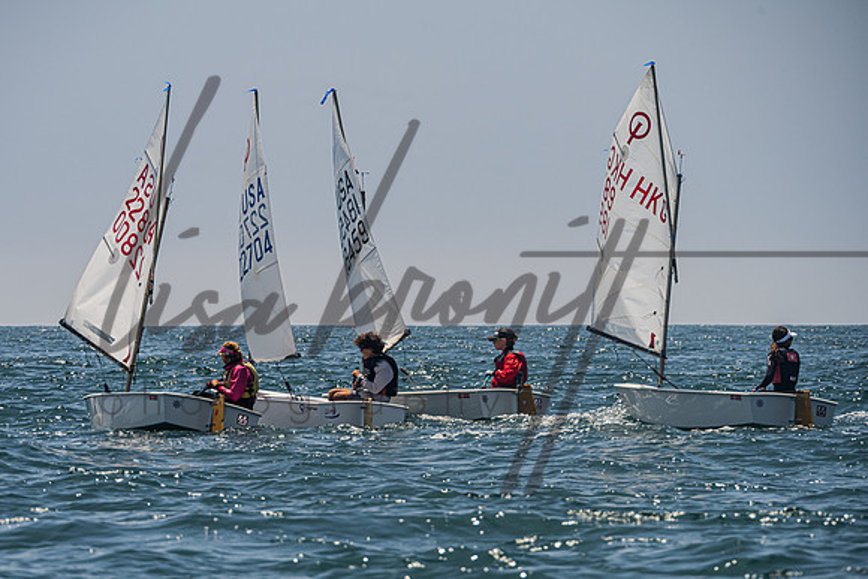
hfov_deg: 7.8
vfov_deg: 5.2
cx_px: 368
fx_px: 6350
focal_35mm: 263
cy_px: 359
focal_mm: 210
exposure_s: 1/1250
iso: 250
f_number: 8
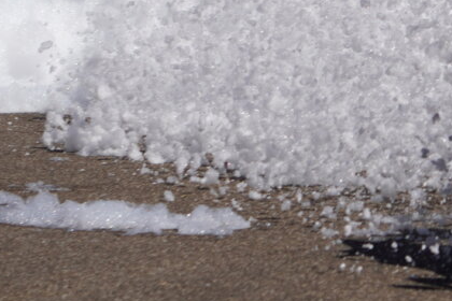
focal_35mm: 252
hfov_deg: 8.1
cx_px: 525
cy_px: -112
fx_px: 3158
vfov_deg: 5.4
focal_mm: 55
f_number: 5
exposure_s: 1/1600
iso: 100
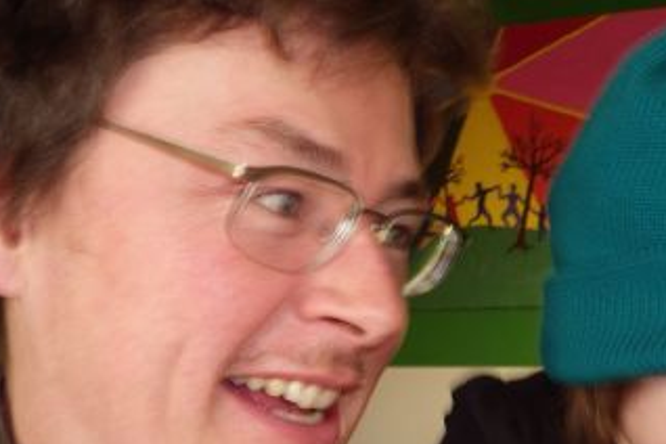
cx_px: 318
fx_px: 1017
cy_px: 356
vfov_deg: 24.2
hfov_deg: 36.2
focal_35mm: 55
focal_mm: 5
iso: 125
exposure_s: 1/45
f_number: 3.5
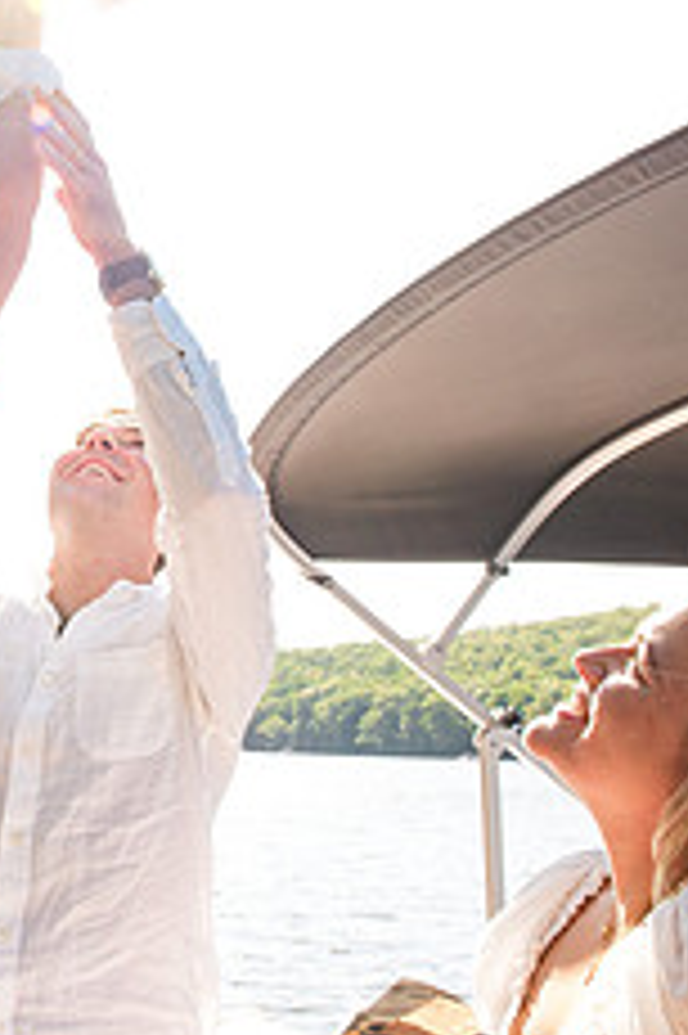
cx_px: 31
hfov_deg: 27.3
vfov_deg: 41.9
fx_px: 1349
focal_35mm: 47
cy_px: 454
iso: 400
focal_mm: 24
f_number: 9
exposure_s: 1/250
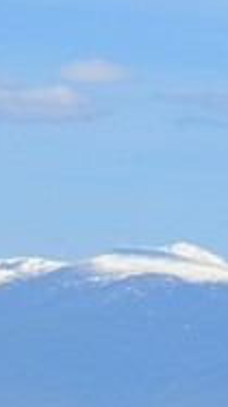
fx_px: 5414
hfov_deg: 2.4
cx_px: 441
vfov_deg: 4.3
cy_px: 572
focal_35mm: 503
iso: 100
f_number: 8
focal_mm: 55
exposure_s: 1/250
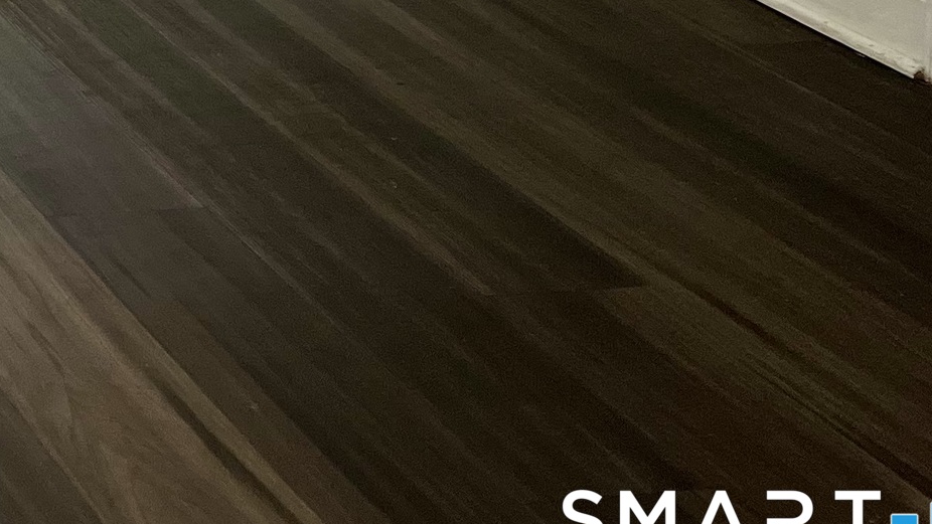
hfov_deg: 19.4
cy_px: -587
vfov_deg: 11.4
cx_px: -525
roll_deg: +0.4
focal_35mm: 94
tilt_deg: -6.1
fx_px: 2323
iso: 125
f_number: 1.5
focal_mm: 5.7
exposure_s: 1/121
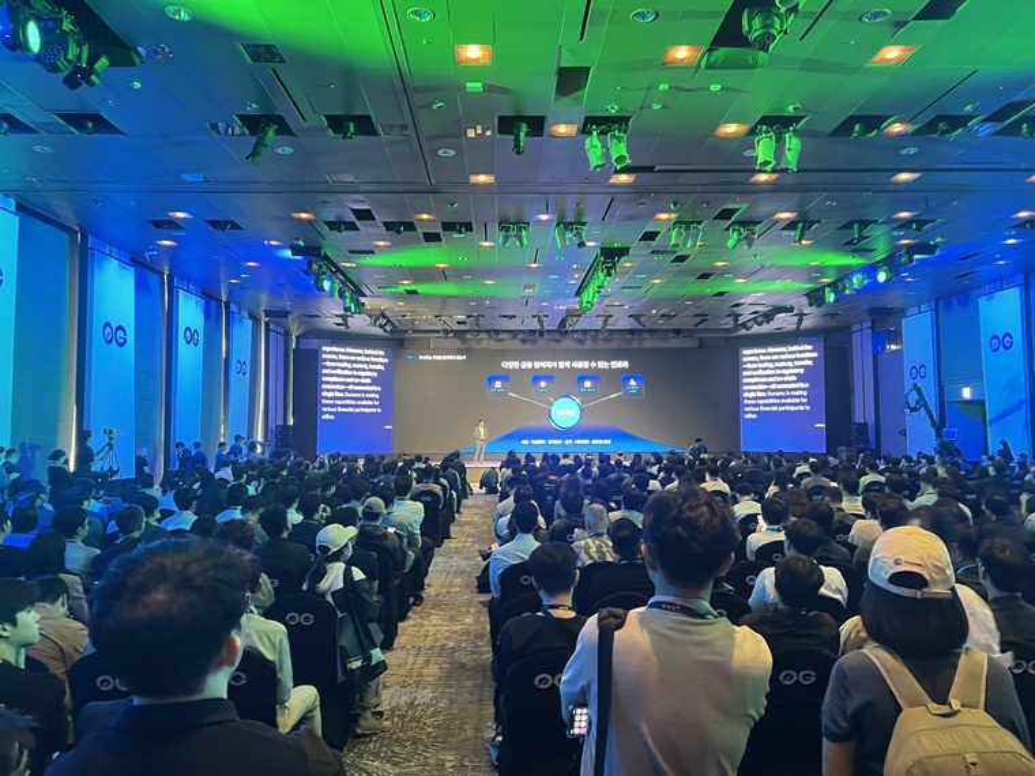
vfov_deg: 53.1
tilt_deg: +4.9
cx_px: 518
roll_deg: +0.3
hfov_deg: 67.3
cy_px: 388
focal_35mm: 26
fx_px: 777
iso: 800
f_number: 1.5
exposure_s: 1/30
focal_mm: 5.7
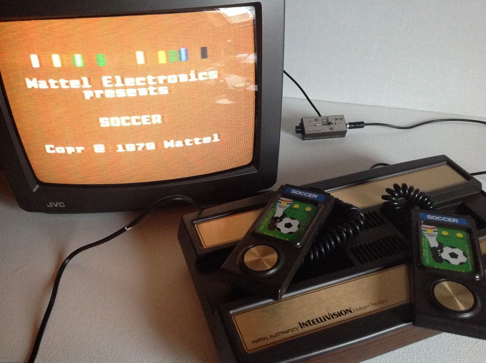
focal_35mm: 35
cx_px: 243
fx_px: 491
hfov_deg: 52.7
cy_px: 182
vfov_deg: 40.6
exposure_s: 1/15
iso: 500
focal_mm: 4.28
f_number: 2.4
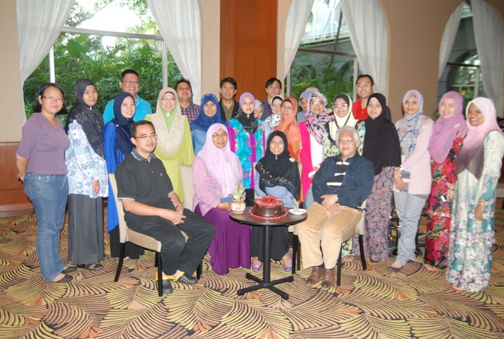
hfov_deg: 55.7
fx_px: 477
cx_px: 249
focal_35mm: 34
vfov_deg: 39.1
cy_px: 167
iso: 400
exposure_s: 1/60
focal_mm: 22
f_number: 4
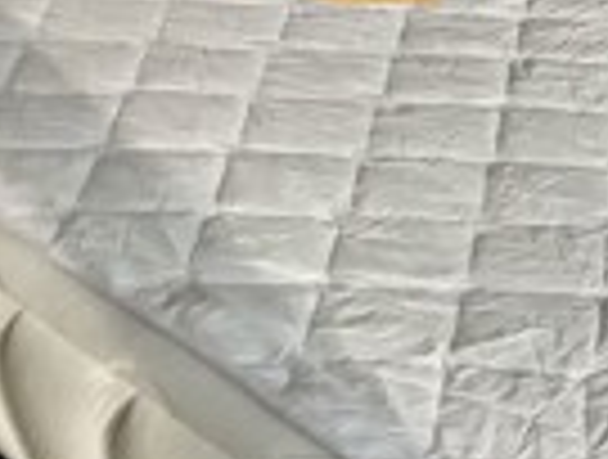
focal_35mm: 124
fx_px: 2184
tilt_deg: -18.9
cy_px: -117
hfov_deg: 15.2
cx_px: 766
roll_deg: -5.6
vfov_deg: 11.7
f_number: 1.8
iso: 20
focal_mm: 4
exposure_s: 1/355
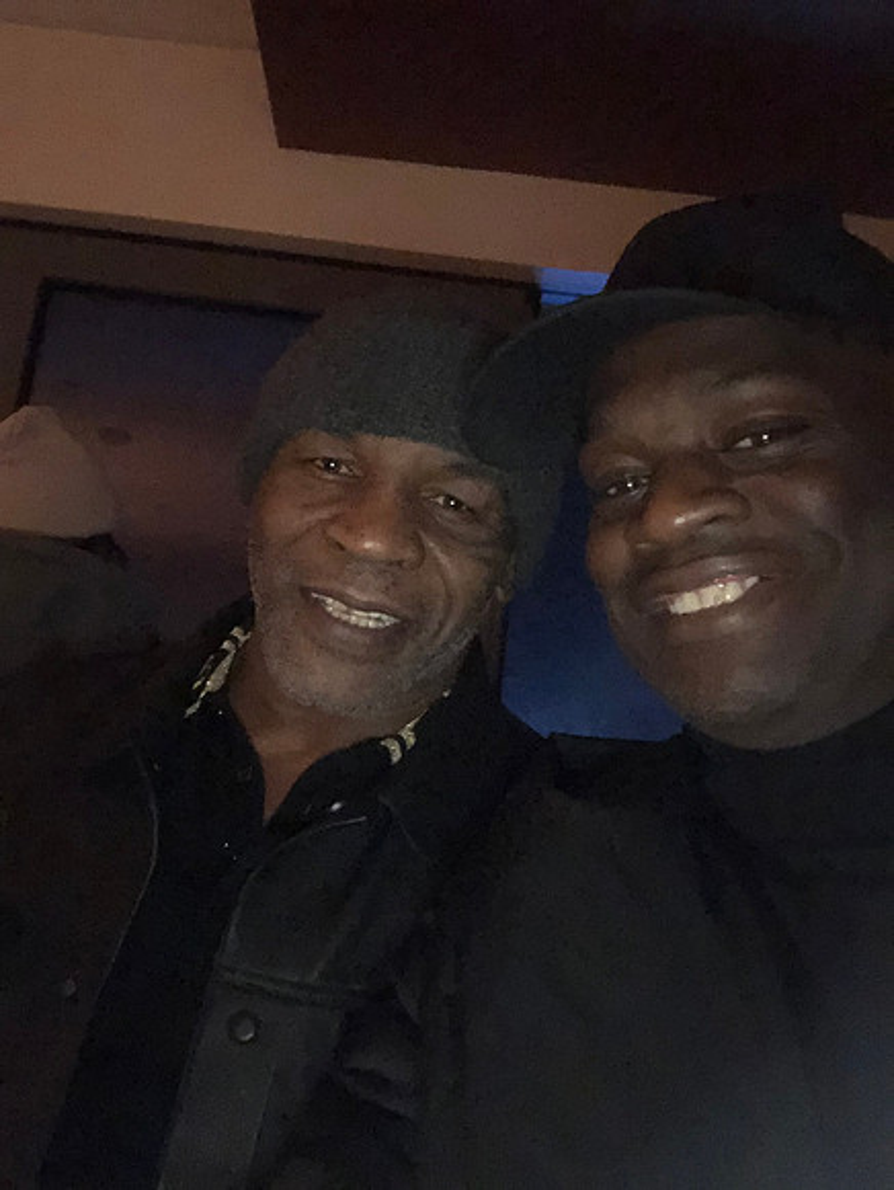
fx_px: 1100
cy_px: 595
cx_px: 447
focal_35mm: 32
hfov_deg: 44.2
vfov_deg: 56.8
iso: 1600
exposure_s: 1/16
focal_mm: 2.87
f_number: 2.2
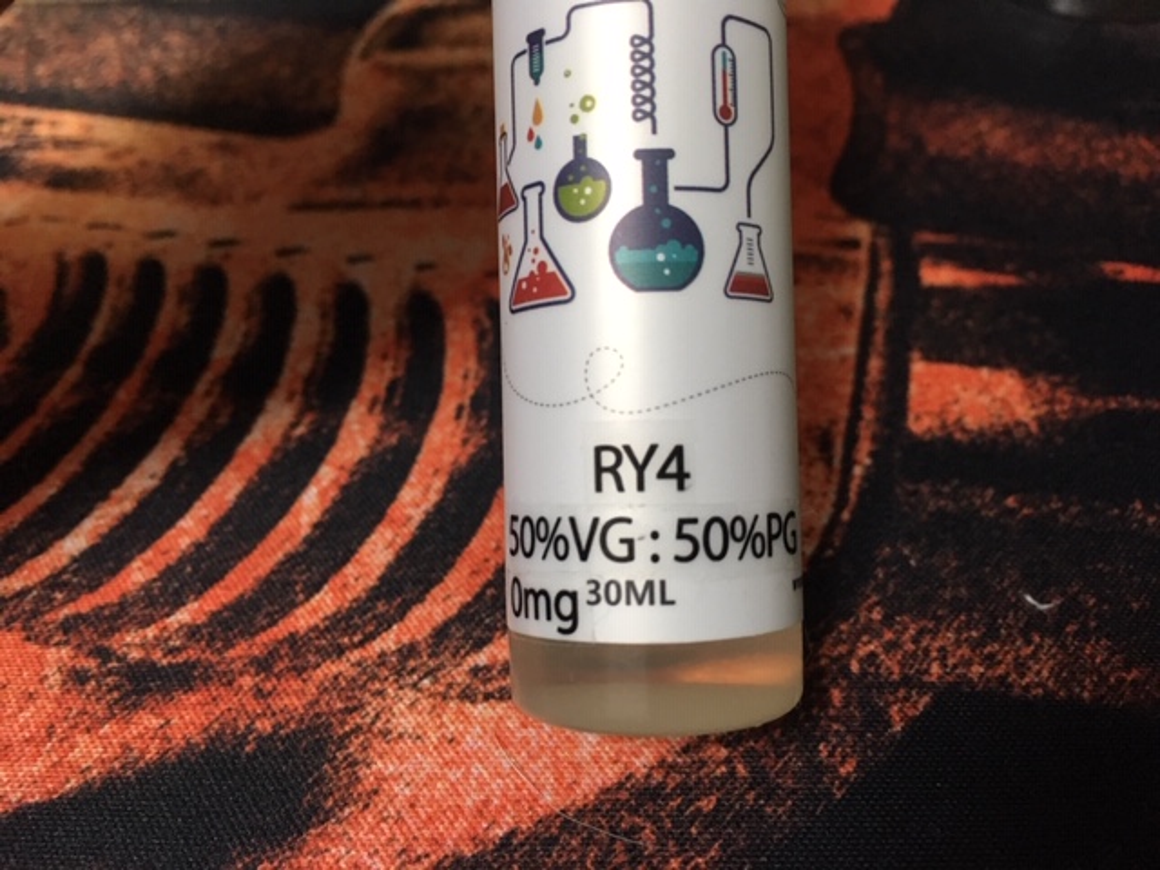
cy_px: 435
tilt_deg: -47.4
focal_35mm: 29
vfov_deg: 48.2
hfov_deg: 61.7
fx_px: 972
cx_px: 580
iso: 160
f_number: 2.2
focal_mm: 4.15
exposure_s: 1/30
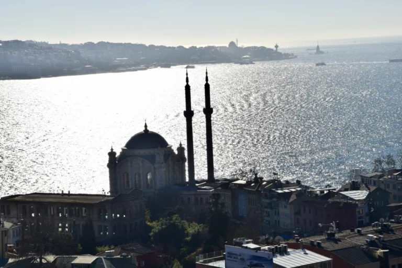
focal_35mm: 105
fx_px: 1172
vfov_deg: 13.0
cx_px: 201
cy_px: 134
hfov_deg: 19.5
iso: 200
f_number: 13
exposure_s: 1/800
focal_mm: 70
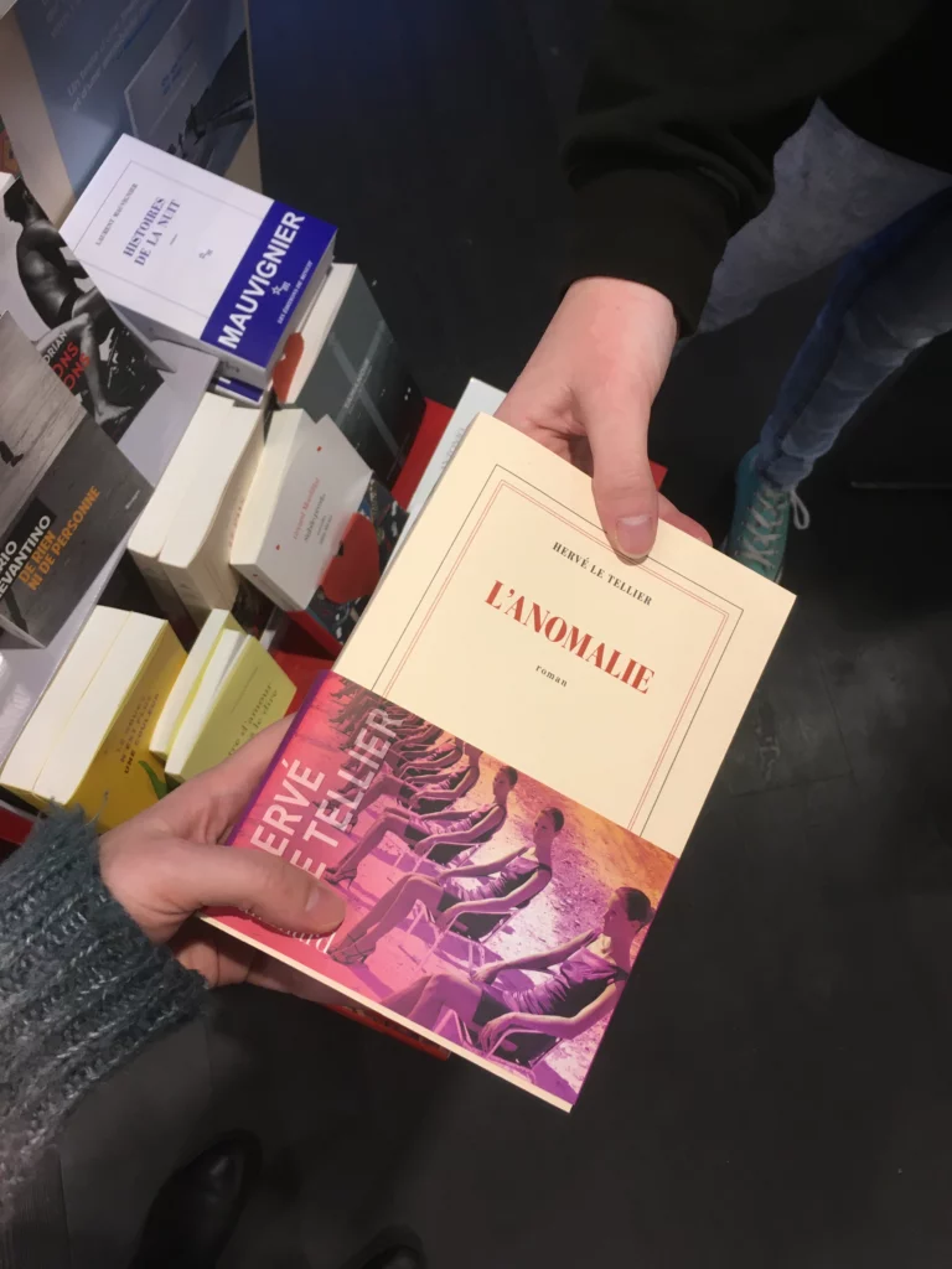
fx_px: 1063
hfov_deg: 48.2
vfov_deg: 61.7
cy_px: 634
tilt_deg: -73.2
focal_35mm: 29
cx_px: 476
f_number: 2.2
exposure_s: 1/33
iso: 64
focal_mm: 4.15
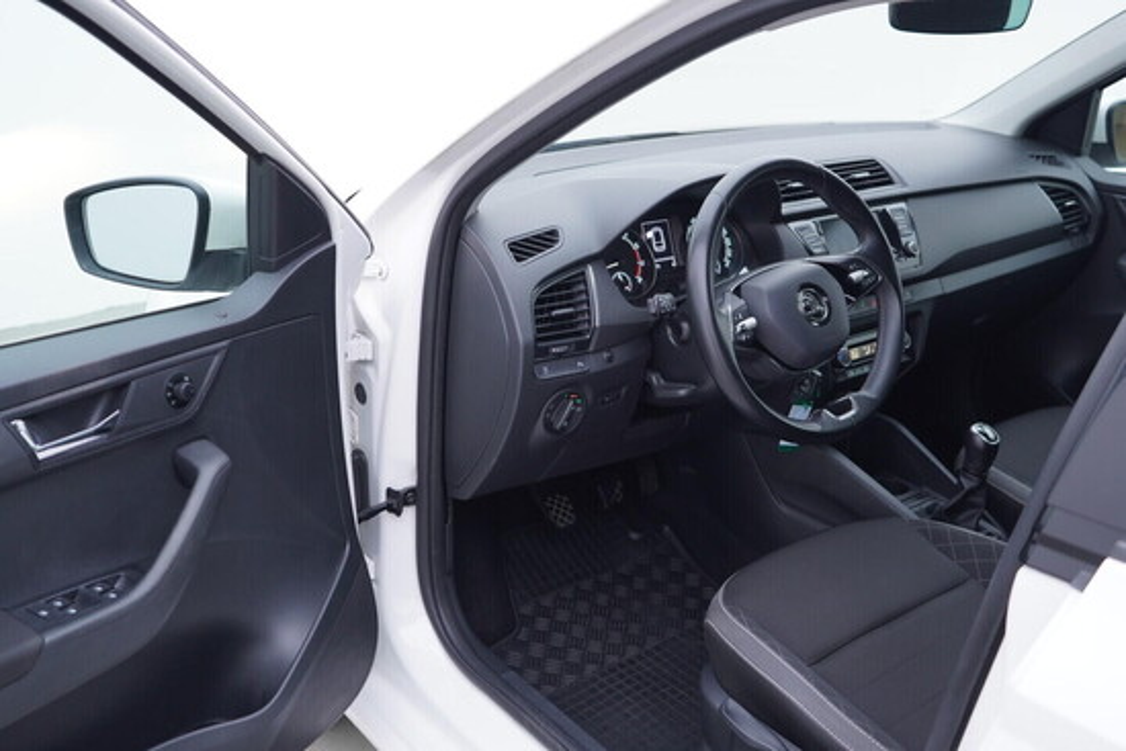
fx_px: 1126
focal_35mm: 36
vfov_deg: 36.9
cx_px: 563
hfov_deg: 53.1
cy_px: 376
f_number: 2.8
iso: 125
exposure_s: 1/40
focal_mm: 24
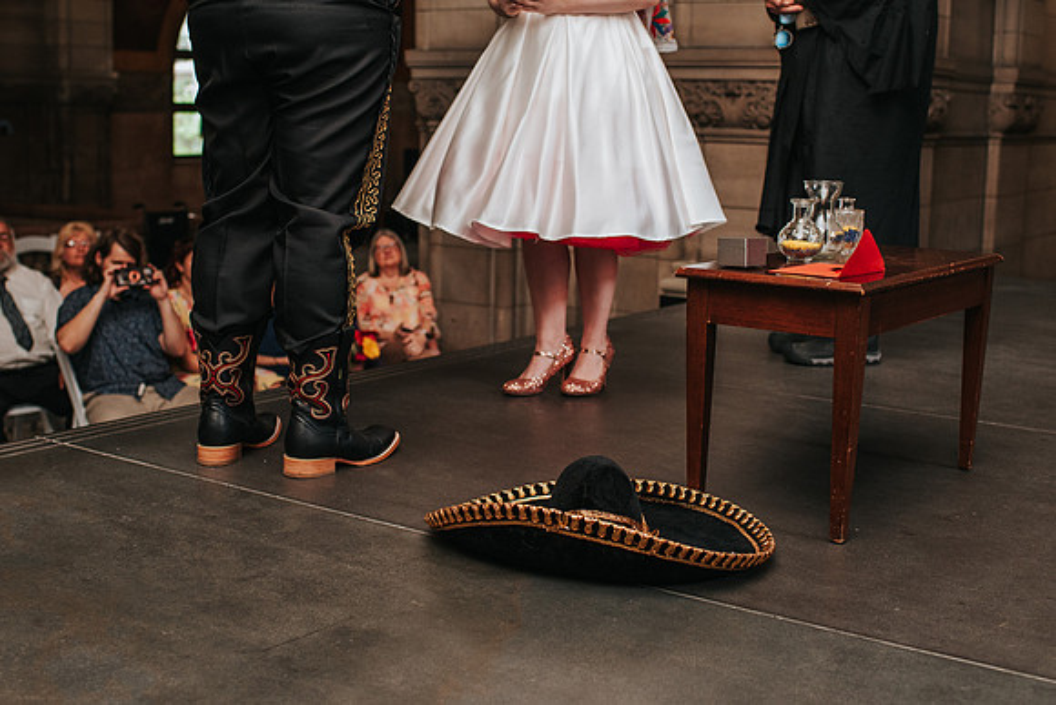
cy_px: 295
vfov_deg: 27.5
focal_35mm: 49
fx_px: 1438
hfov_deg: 40.3
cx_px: 483
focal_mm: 35
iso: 1000
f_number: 3.2
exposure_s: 1/200
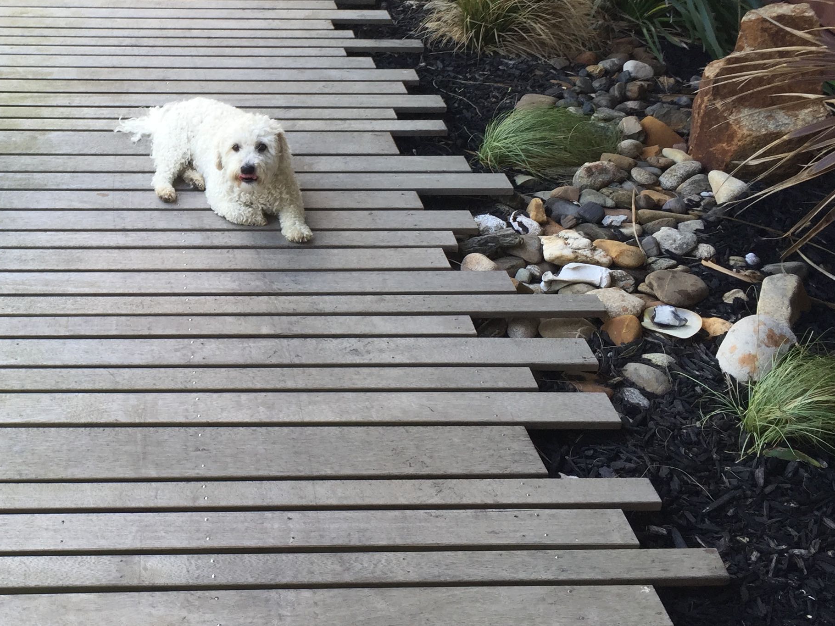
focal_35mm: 52
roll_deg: -3.4
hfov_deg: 35.5
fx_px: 1254
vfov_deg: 27.9
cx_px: 158
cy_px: 216
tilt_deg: -27.5
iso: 32
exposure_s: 1/50
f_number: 2.2
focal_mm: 4.15
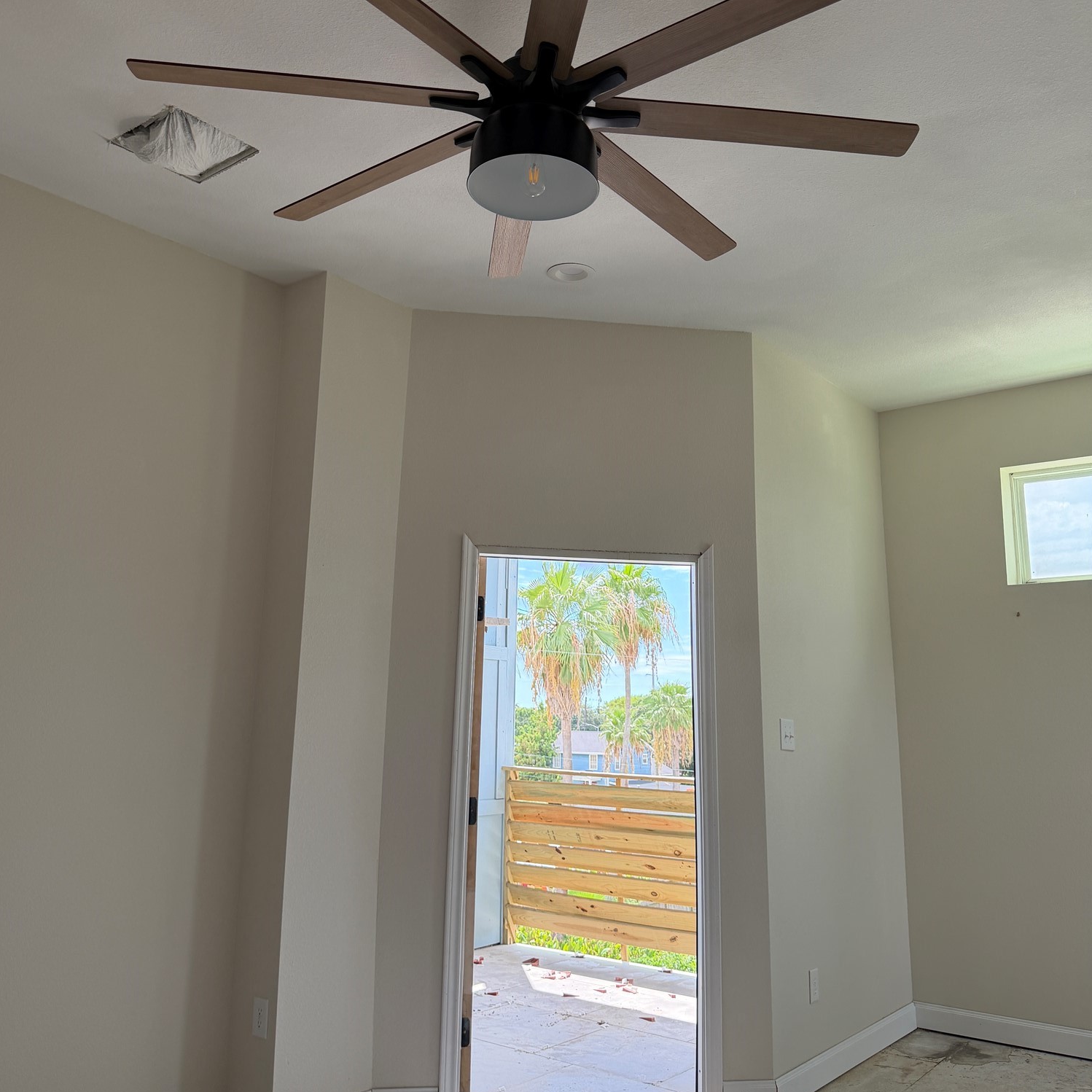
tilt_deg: +12.2
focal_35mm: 29
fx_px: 1035
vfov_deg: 55.6
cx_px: 535
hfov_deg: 55.6
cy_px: 501
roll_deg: -0.9
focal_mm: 6.76
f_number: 1.78
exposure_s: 1/571
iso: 100
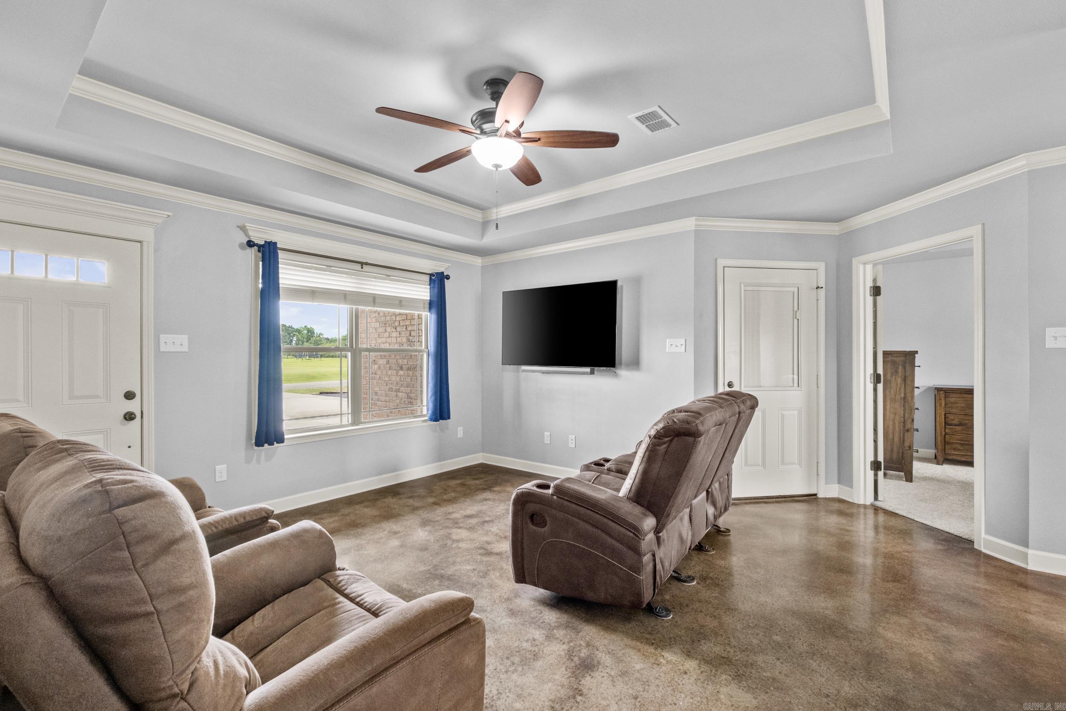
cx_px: 533
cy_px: 356
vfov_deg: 77.3
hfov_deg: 100.4
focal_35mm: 15
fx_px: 444
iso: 800
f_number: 7.1
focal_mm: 10
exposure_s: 1/3
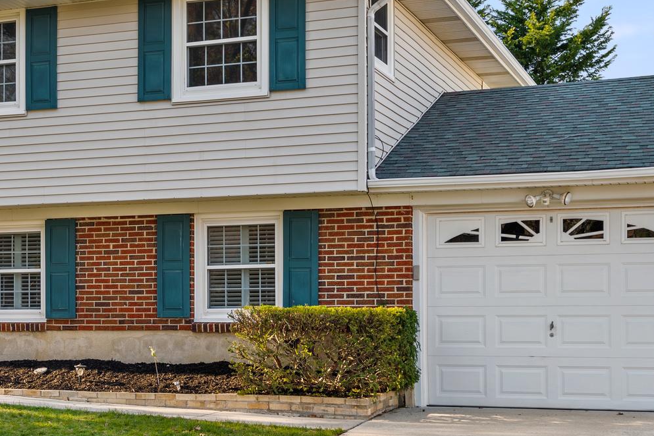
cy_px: 269
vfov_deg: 20.6
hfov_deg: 30.2
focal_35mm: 66
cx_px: 200
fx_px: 1199
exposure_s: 1/5
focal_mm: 32
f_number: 8
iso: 200
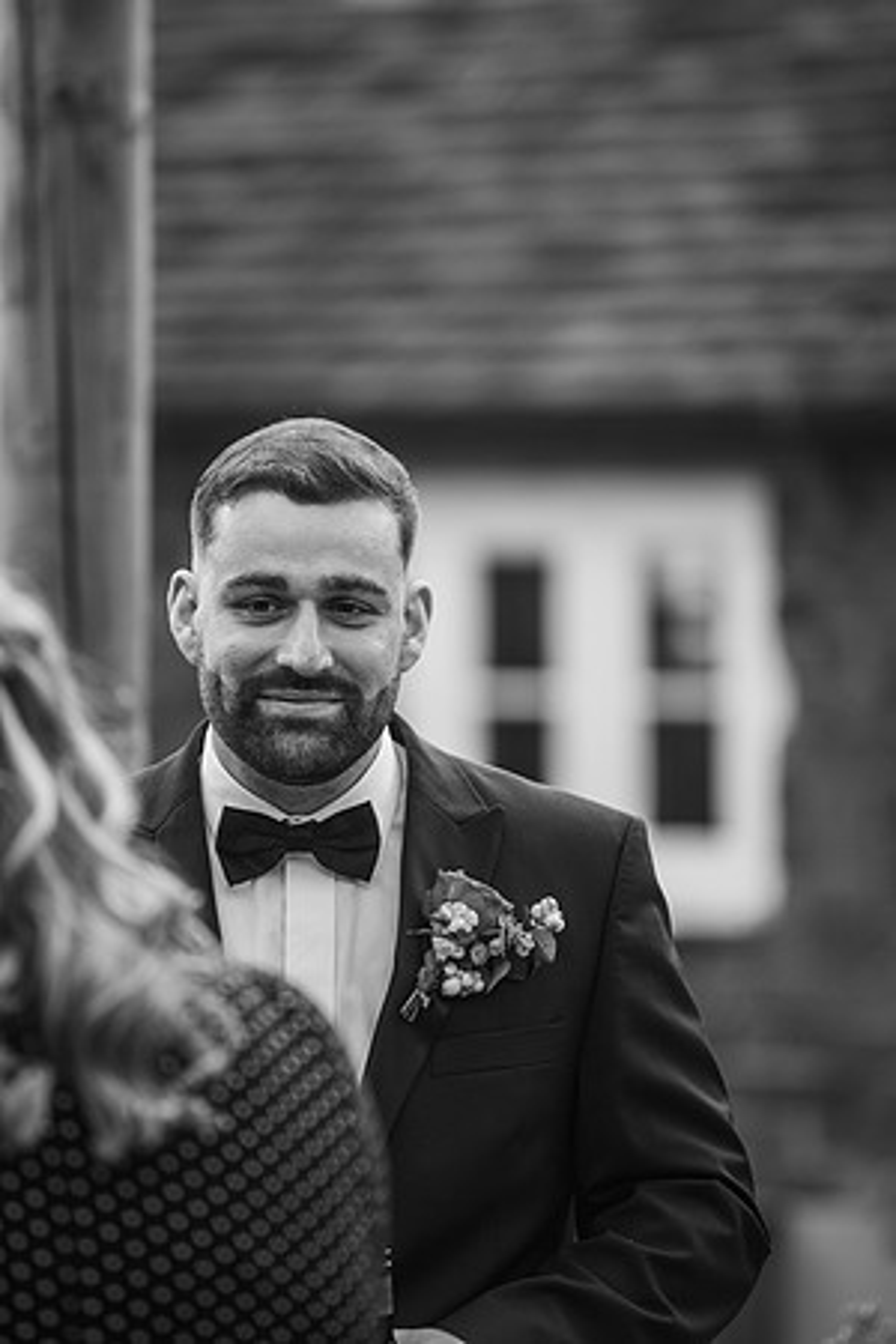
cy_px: 672
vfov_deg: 6.9
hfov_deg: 4.6
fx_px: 11199
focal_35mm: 300
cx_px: 448
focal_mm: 200
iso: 100
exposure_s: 1/320
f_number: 2.8
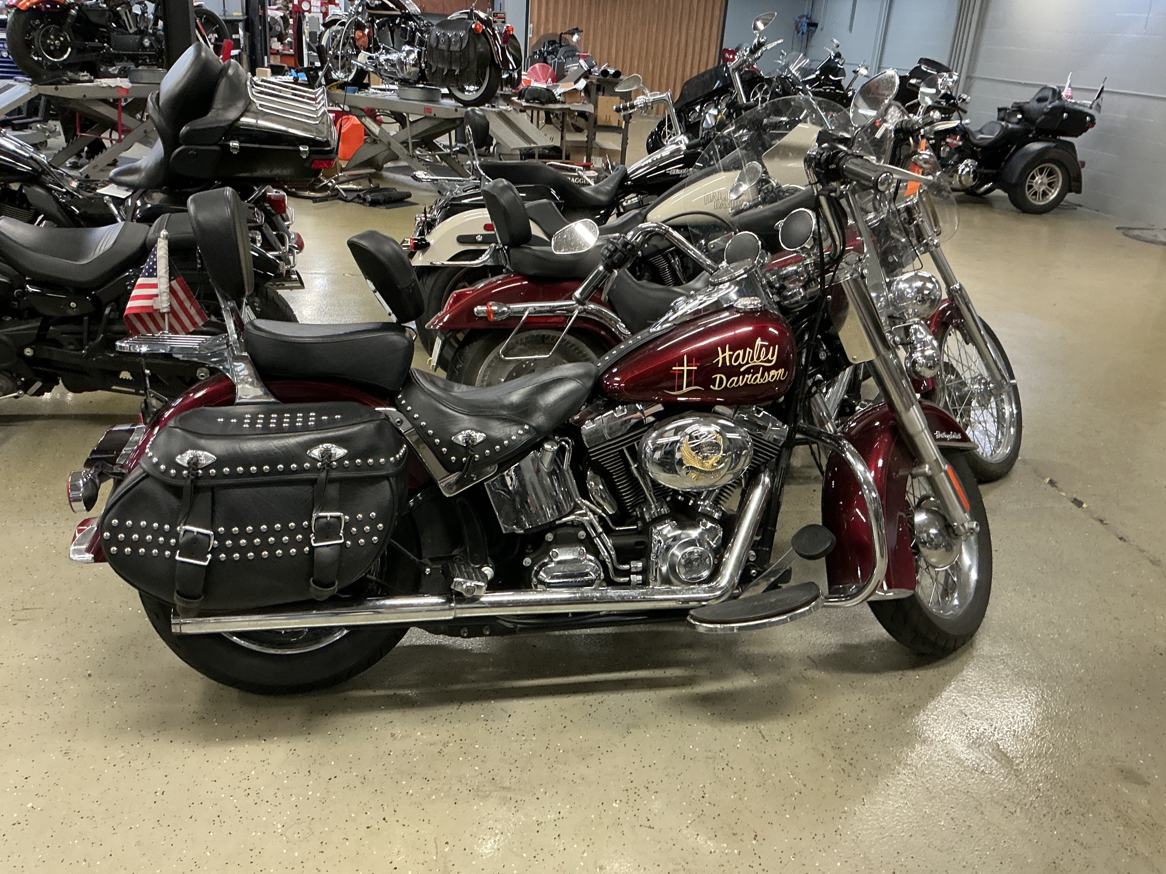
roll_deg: -4.3
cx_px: 583
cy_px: 437
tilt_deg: -21.9
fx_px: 943
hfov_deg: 63.4
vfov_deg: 49.7
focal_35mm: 28
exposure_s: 1/60
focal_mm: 3
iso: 200
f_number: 1.8
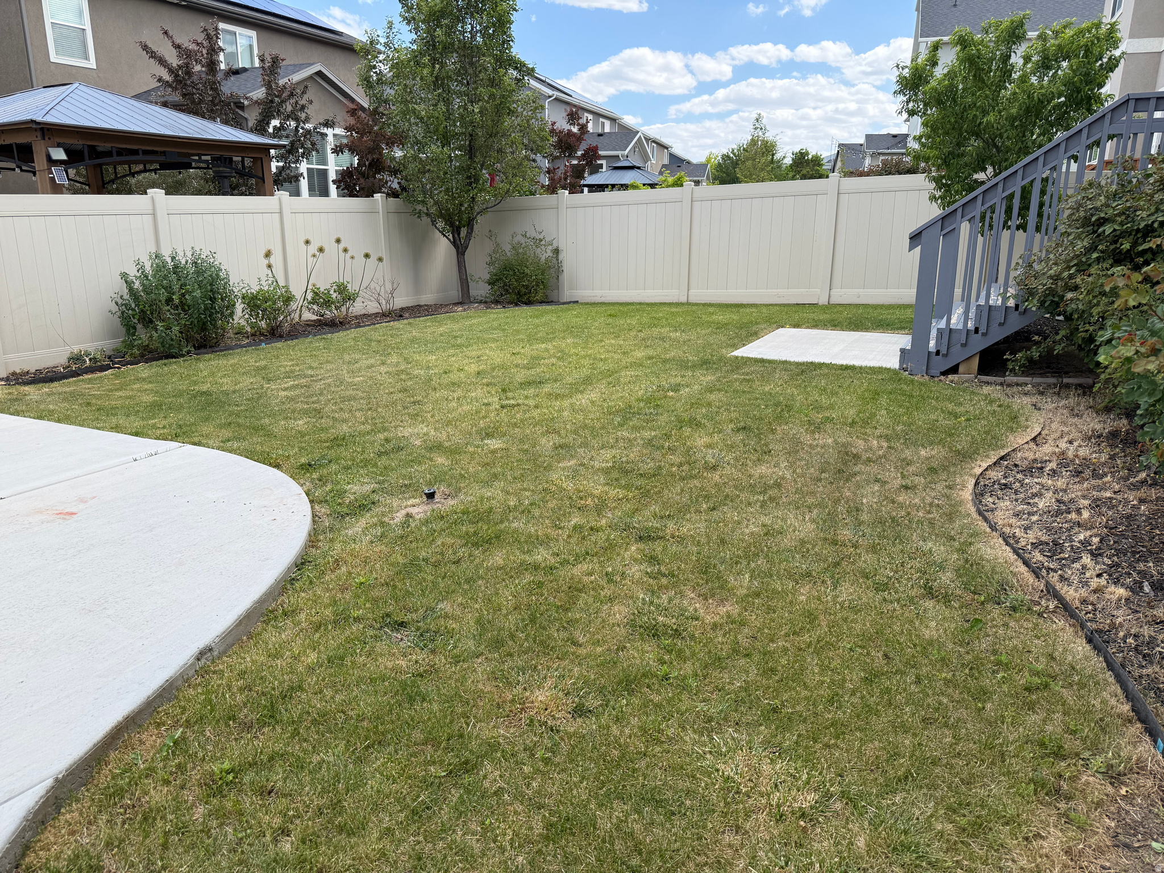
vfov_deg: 56.8
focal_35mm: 24
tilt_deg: -14.7
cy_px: 436
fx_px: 807
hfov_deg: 71.6
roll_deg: -0.3
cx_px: 582
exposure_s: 1/2000
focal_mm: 6.76
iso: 100
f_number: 1.78
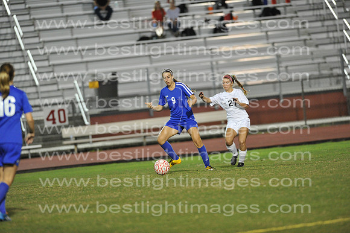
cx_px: 175
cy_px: 116
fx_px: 2915
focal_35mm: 300
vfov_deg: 4.6
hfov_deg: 6.9
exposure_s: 1/400
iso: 5000
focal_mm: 300
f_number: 3.2
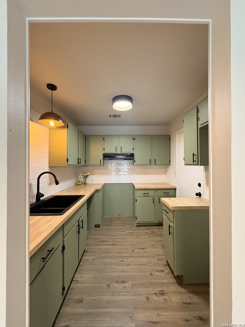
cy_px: 164
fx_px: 132
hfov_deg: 85.7
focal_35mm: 14
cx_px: 122
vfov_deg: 102.1
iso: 500
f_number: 2.2
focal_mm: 2.22
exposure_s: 1/60
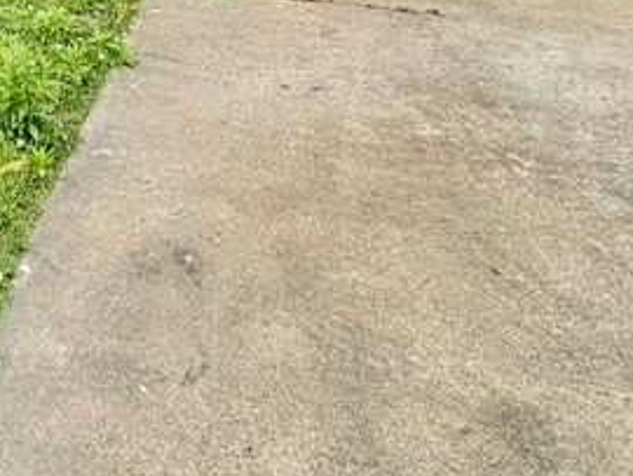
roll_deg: +0.2
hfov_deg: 31.6
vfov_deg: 19.6
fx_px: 970
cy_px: -403
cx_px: -80
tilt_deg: +4.0
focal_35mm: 53
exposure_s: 1/590
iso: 40
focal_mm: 2.22
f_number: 2.2
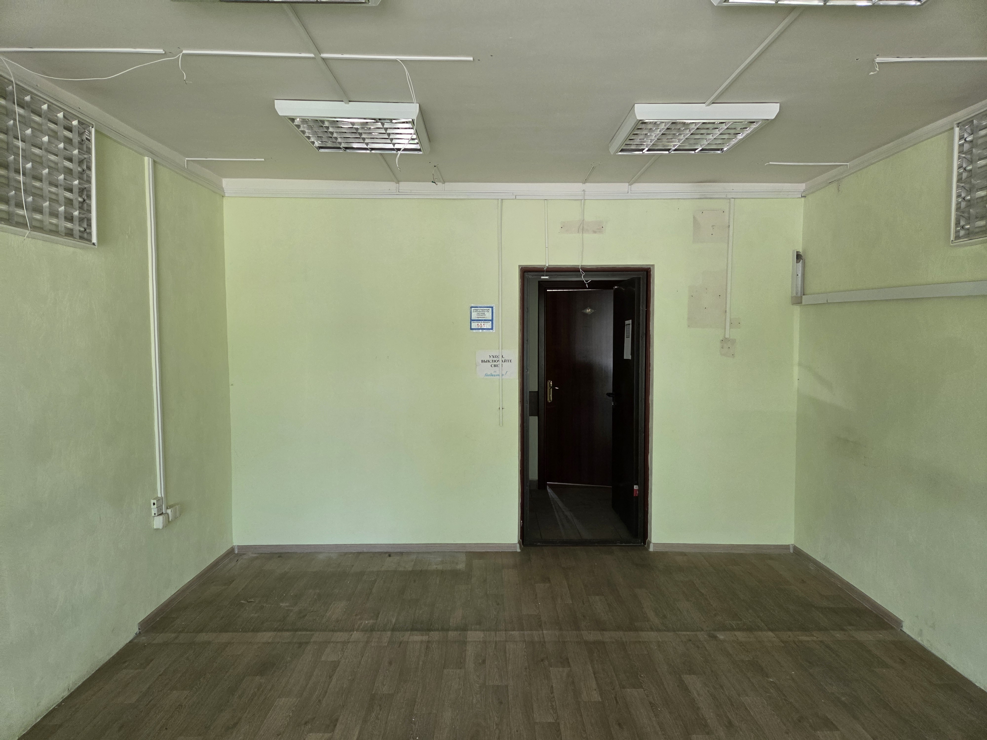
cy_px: 370
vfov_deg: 58.9
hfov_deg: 73.9
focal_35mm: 23
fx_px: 656
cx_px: 494
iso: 250
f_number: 1.8
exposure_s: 1/100
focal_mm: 5.4
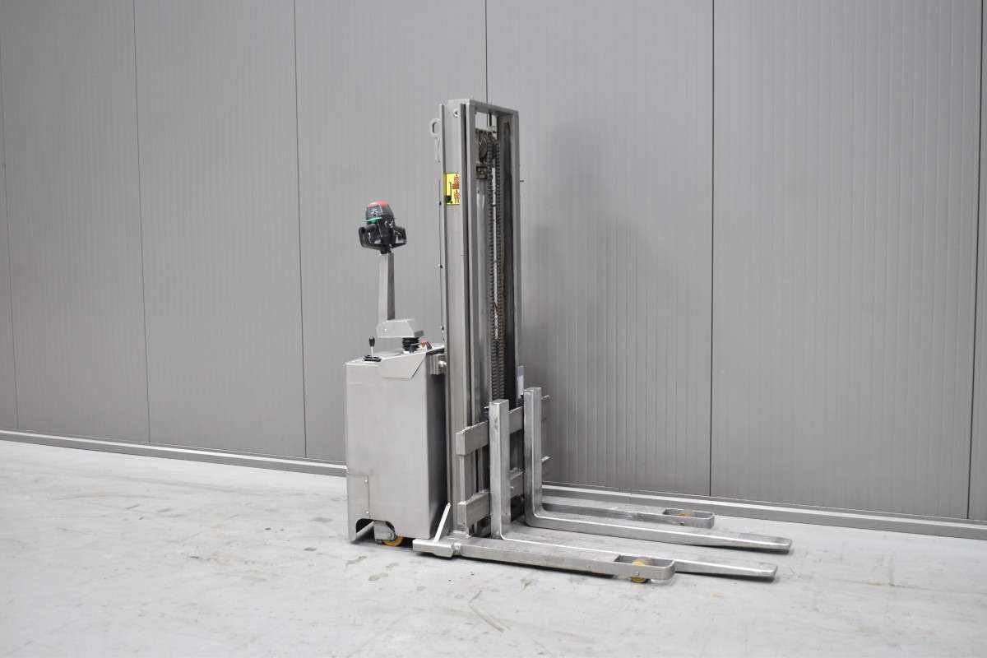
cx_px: 494
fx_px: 987
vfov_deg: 36.9
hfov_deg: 53.1
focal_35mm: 36
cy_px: 329
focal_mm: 24
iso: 1600
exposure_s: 1/50
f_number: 4.5
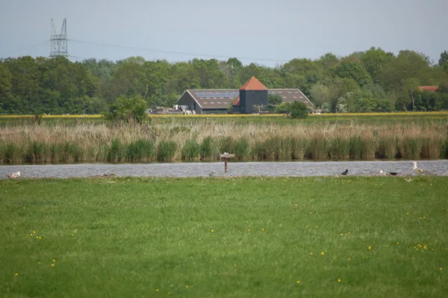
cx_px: 224
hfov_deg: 6.9
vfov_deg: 4.6
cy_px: 149
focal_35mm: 300
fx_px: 3730
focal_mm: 200
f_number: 5.6
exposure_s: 1/1600
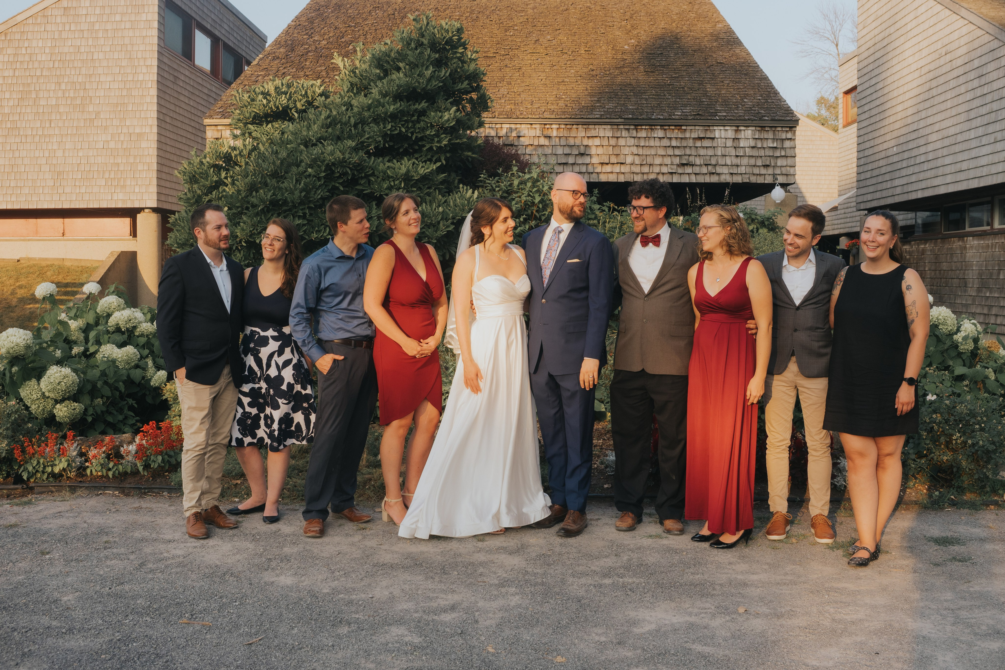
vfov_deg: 37.5
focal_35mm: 35
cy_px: 335
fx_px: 987
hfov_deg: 54.0
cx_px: 502
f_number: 5
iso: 200
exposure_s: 1/200
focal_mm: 17
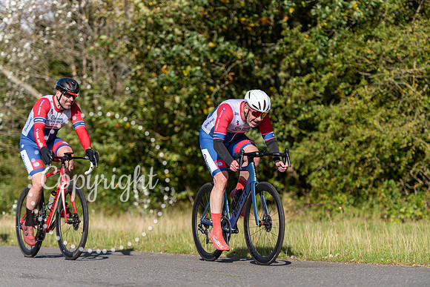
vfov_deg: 11.0
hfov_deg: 16.4
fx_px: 1493
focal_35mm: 125
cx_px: 215
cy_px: 144
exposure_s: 1/2500
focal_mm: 125
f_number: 2.8
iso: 160
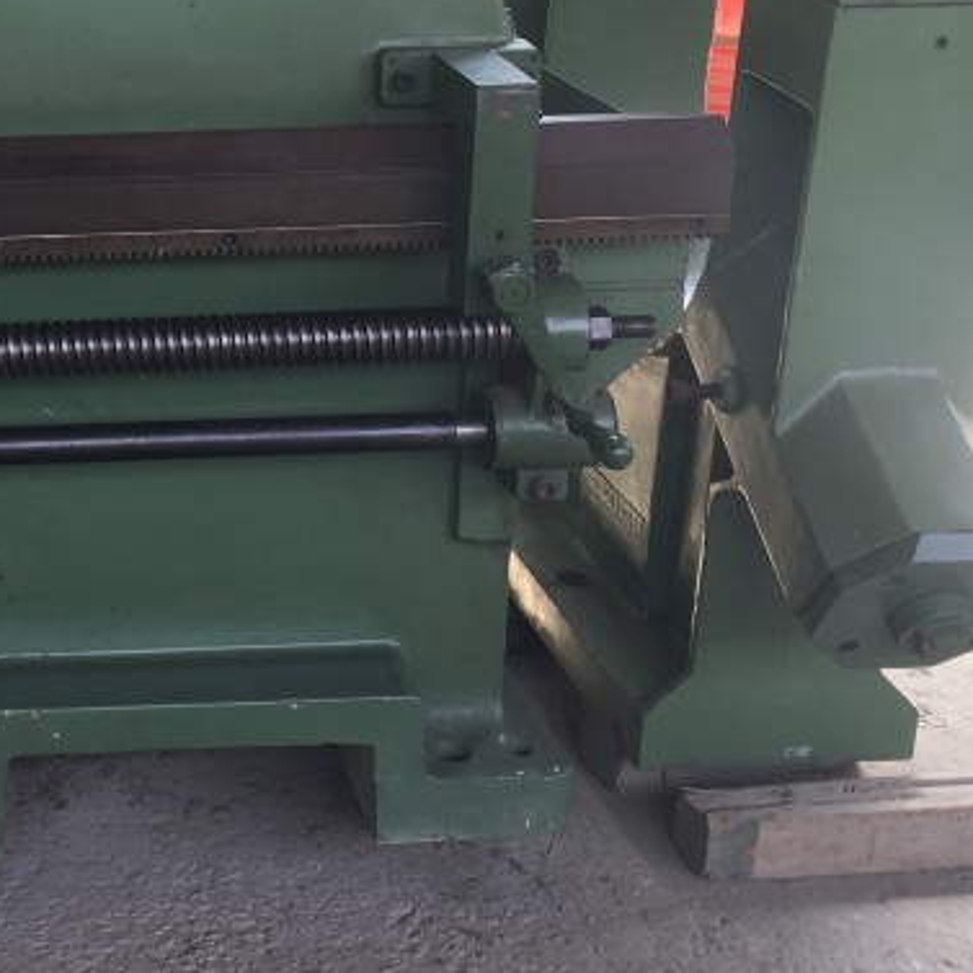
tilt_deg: -16.1
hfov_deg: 23.6
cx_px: -126
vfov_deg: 25.0
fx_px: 2162
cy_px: 212
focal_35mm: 68
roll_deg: +1.6
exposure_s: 1/33
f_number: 2.2
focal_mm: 4.15
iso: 25
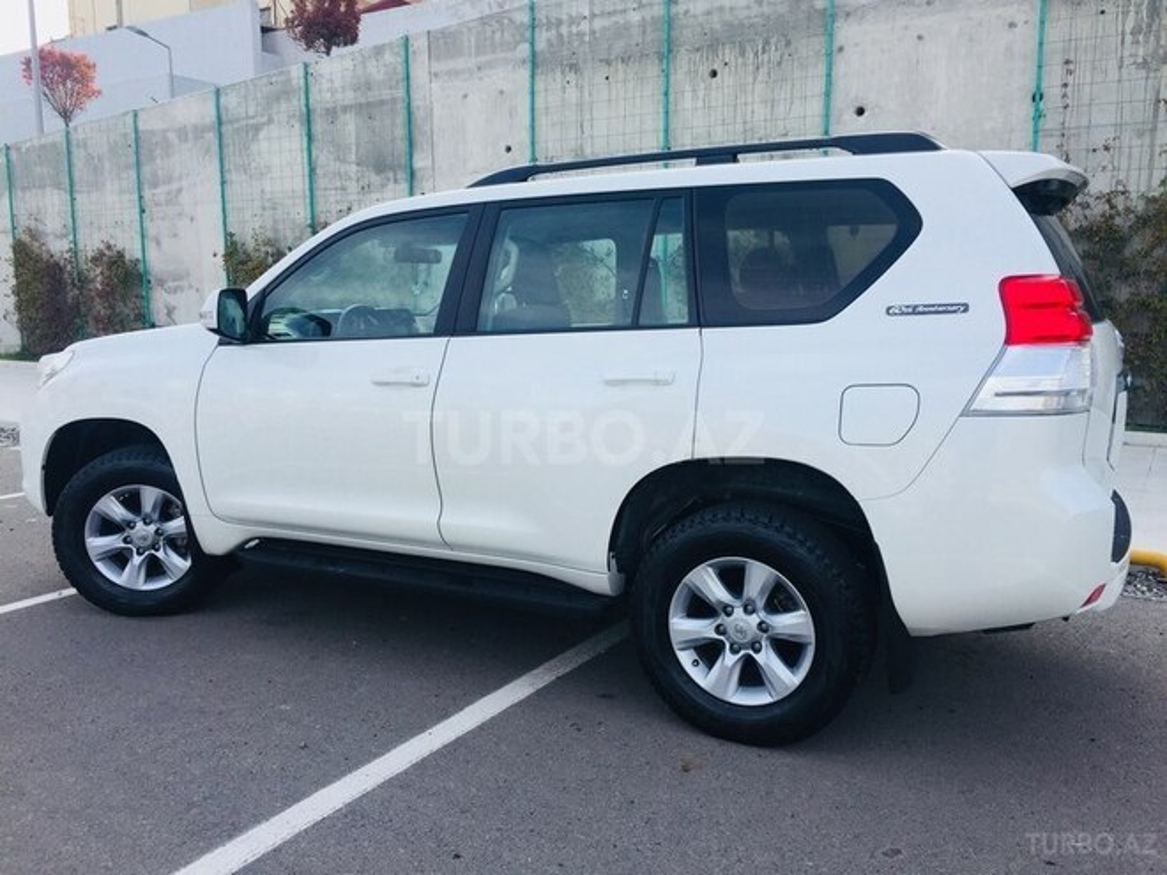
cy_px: 438
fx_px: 978
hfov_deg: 61.7
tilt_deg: -8.0
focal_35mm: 29
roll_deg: -0.6
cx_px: 584
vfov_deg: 48.2
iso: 32
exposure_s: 1/989
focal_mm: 4.15
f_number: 2.2
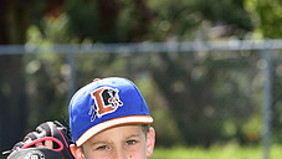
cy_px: 289
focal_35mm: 361
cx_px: 109
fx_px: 2701
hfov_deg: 6.0
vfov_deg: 3.4
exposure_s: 1/250
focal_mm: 135
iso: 100
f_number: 5.6
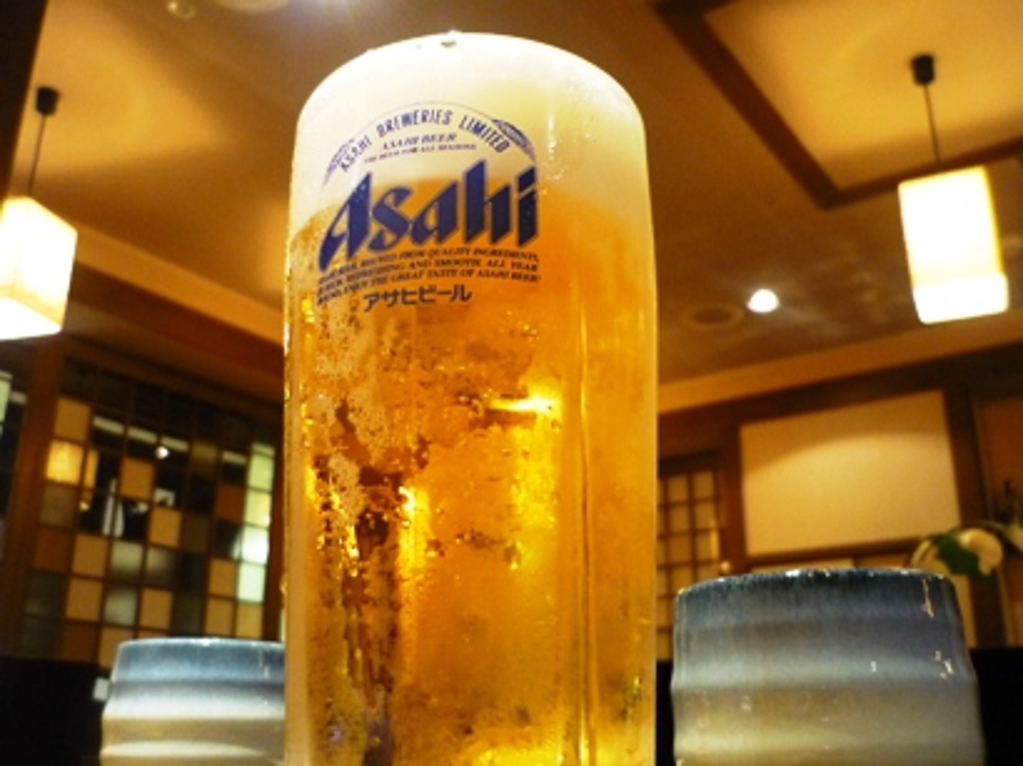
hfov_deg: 55.4
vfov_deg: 42.9
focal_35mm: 33
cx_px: 512
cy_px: 383
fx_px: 975
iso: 400
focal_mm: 5.5
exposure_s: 1/20
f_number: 2.8
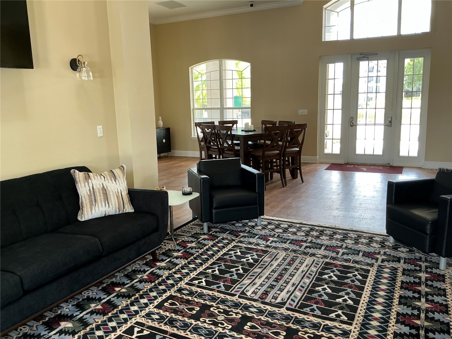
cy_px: 170
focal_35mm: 28
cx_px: 226
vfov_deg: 49.7
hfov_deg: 63.4
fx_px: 366
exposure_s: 1/80
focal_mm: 3
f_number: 1.8
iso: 64
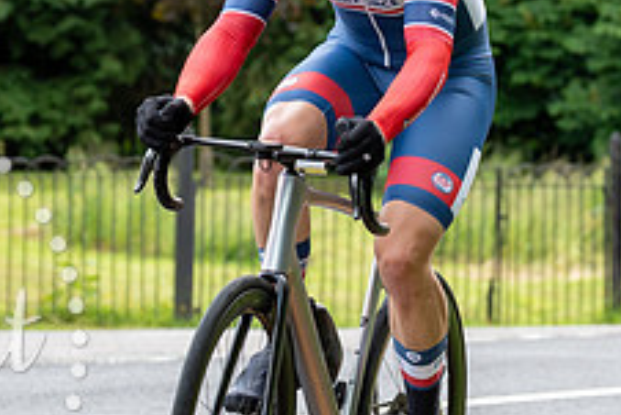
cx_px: 403
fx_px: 4367
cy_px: 197
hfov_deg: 8.1
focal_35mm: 253
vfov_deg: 5.4
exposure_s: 1/1000
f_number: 3.5
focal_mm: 70
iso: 500
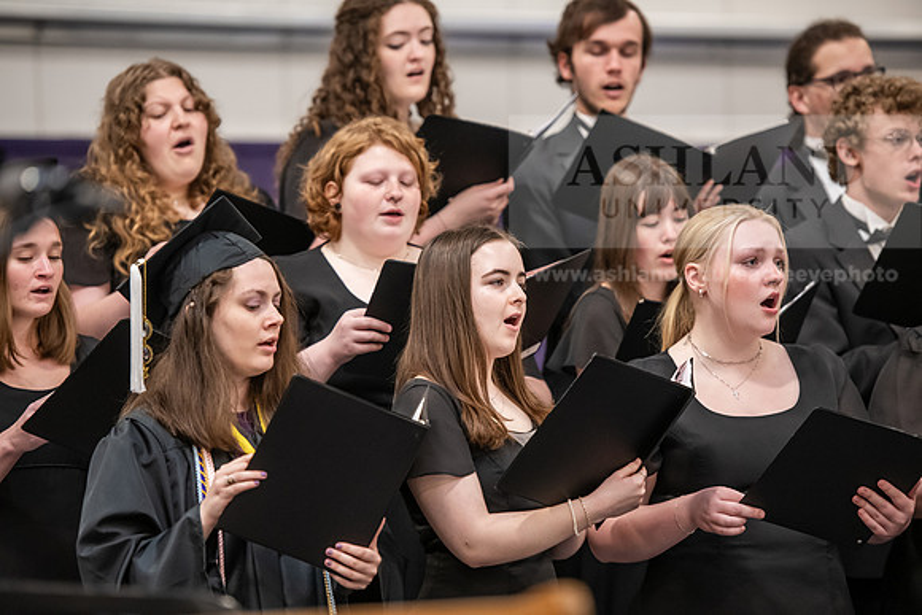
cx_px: 461
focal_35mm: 160
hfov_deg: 12.8
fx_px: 4099
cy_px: 308
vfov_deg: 8.6
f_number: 3.2
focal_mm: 160
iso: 3200
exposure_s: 1/200
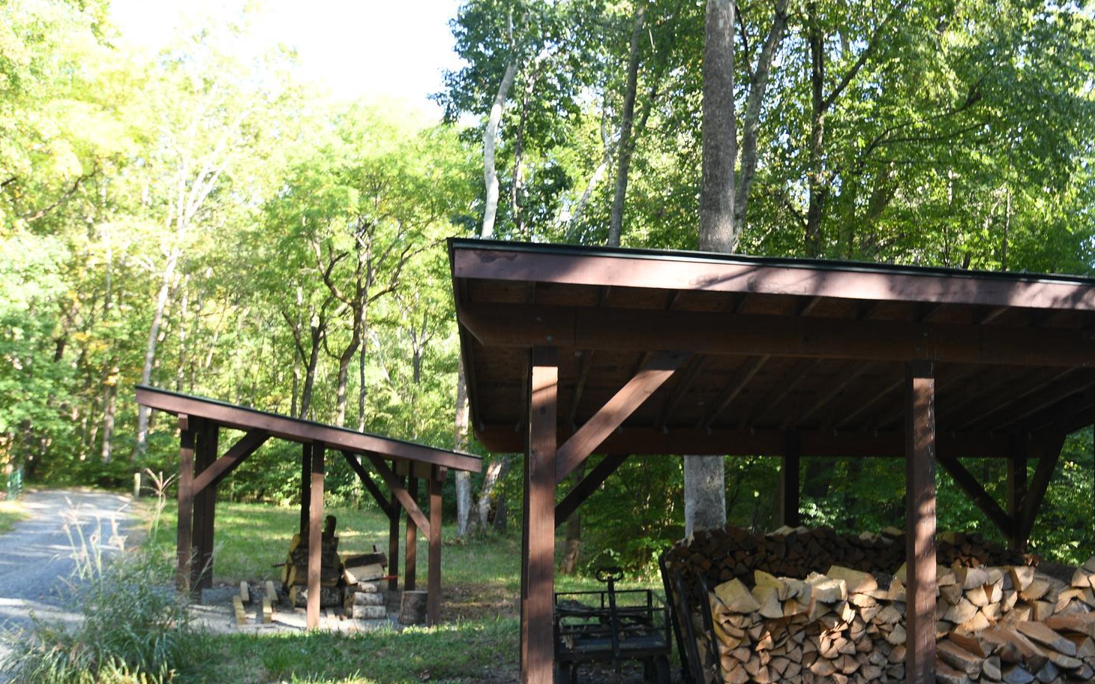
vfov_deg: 41.7
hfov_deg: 61.1
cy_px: 405
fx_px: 895
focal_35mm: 30
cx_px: 747
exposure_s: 1/30
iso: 100
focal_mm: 14
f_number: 5.6
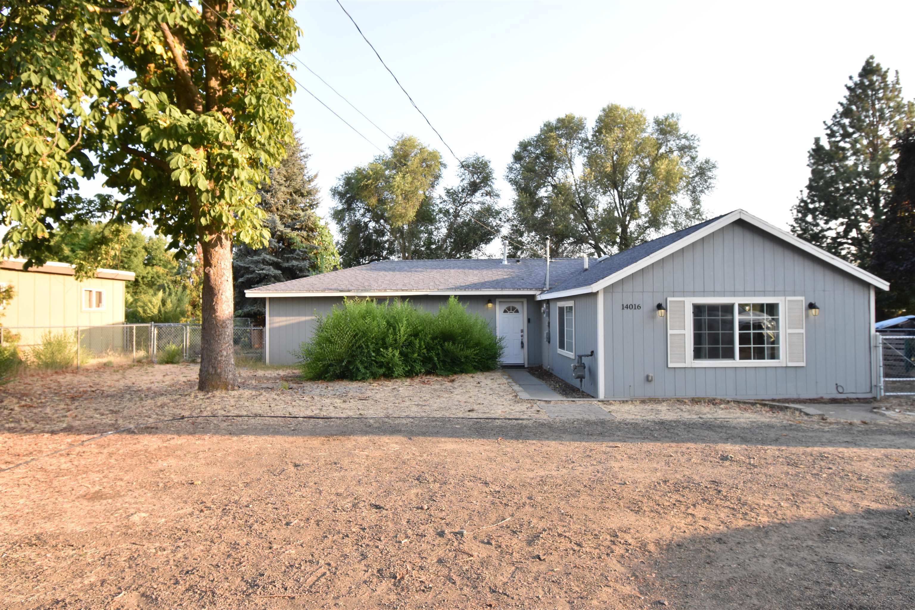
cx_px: 458
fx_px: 534
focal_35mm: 21
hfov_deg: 81.2
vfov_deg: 59.5
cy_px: 305
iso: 400
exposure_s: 1/160
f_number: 8
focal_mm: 14
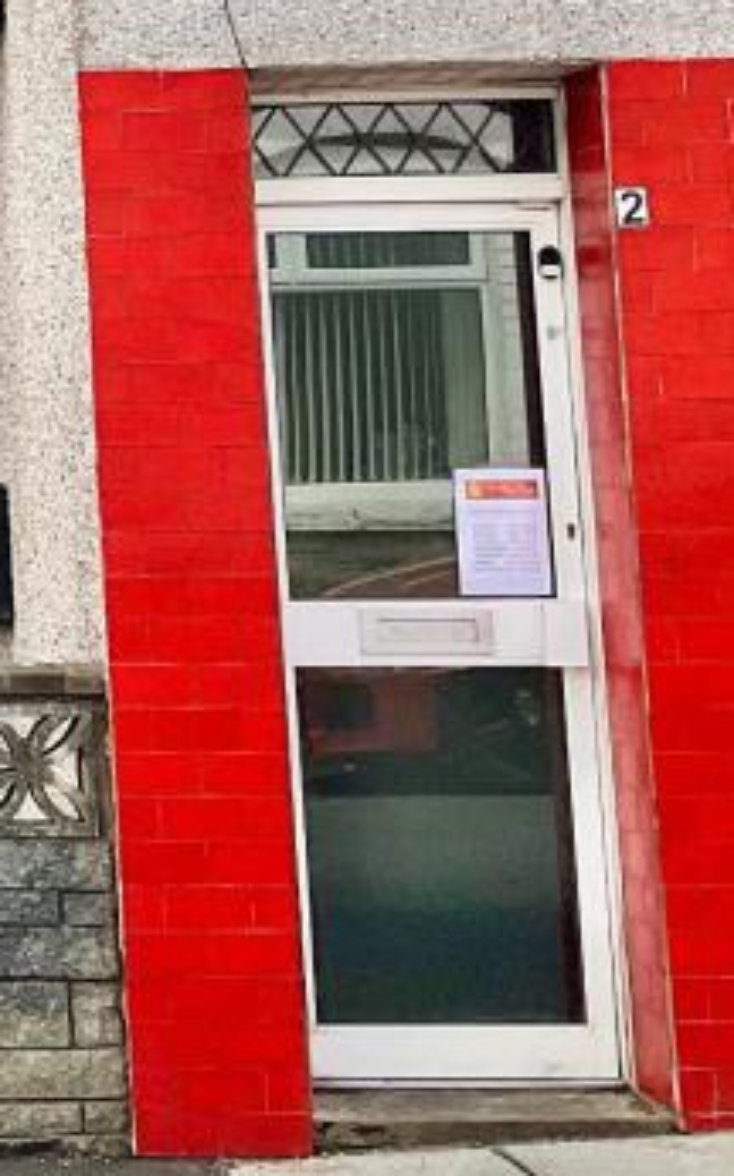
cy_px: 68
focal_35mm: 91
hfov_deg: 12.7
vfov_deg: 22.1
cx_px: -693
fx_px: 2915
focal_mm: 3
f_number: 1.8
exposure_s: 1/1786
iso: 16
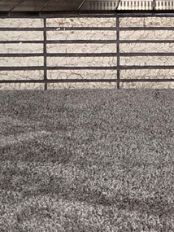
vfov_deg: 15.0
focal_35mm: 124
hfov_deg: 11.9
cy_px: -83
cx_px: 162
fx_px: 830
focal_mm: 5.4
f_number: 1.8
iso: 250
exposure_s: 1/120
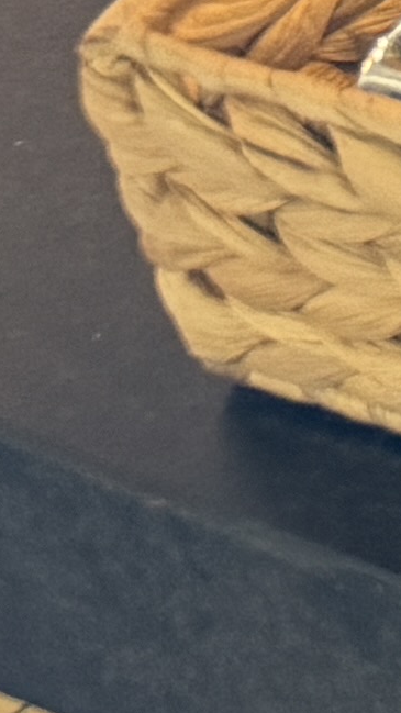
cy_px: -831
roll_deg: -0.5
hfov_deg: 3.7
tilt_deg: -26.2
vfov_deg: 8.7
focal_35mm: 230
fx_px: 4348
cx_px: 3097
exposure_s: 1/51
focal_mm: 6.86
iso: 160
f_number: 1.78
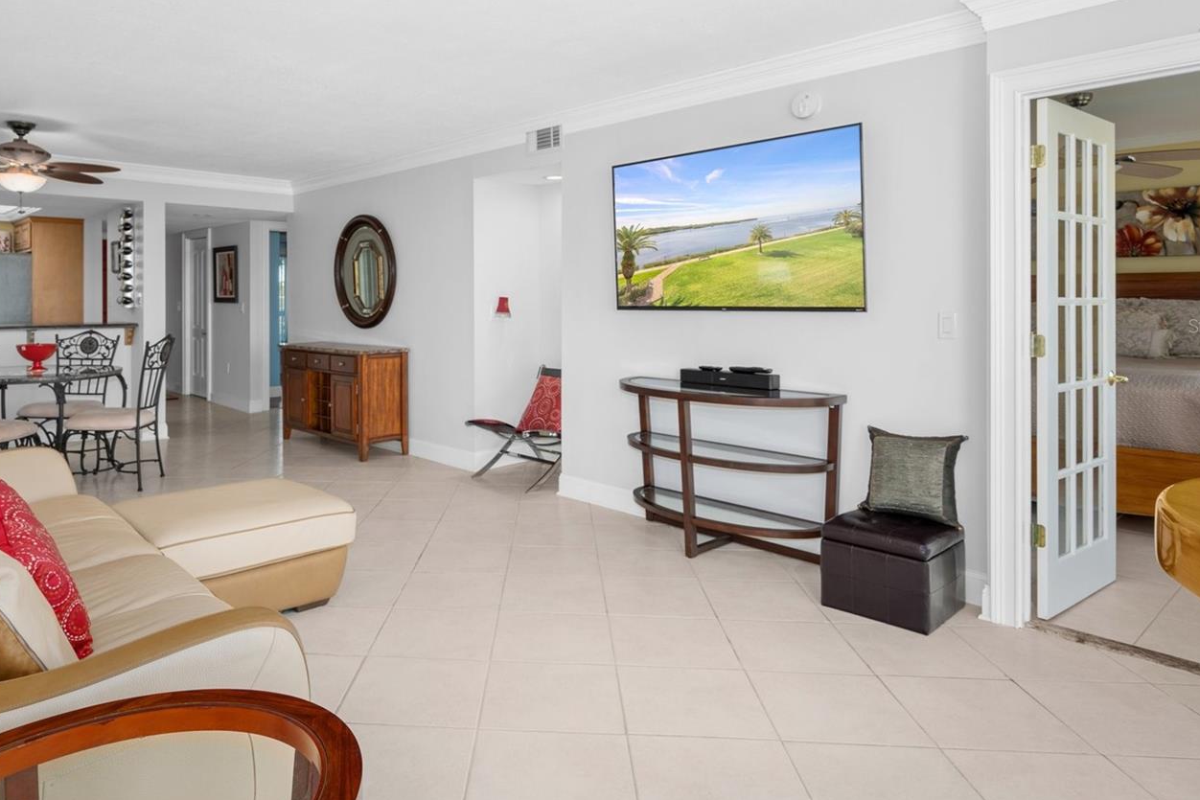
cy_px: 326
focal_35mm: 23
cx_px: 507
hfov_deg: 75.6
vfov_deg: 54.8
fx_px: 767
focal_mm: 18
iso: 320
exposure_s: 1/2
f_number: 8
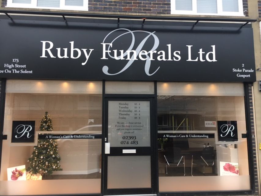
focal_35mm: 29
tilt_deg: +6.6
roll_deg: -1.1
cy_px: 98
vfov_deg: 48.2
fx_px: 219
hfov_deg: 61.7
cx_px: 130
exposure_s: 1/33
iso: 100
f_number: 2.2
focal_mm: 4.15
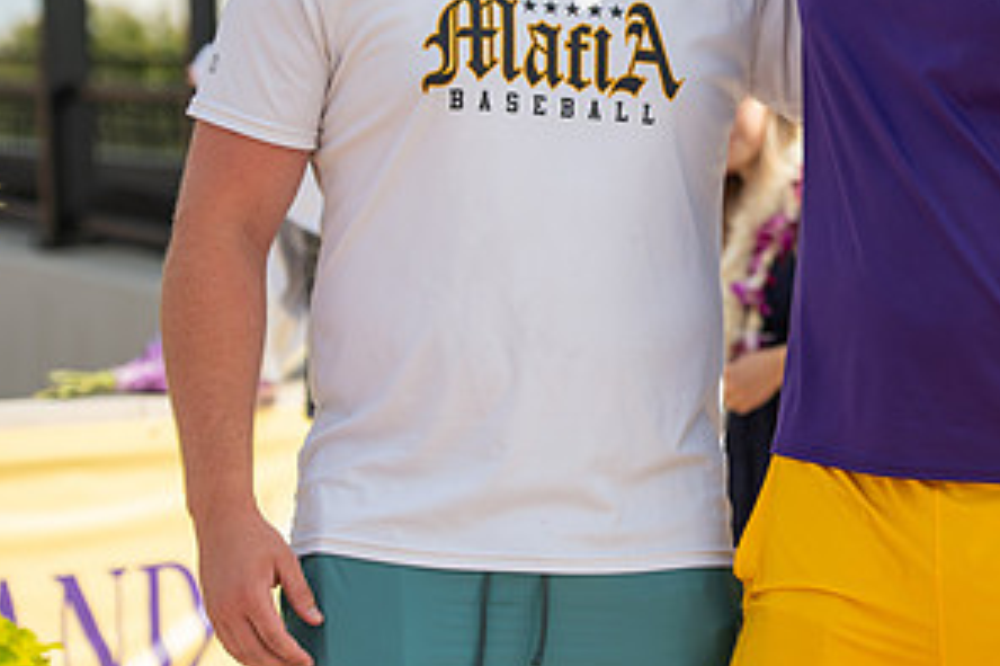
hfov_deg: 10.5
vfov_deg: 7.0
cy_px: 39
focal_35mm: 196
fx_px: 5441
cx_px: 818
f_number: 4
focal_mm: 100
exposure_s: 1/800
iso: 160
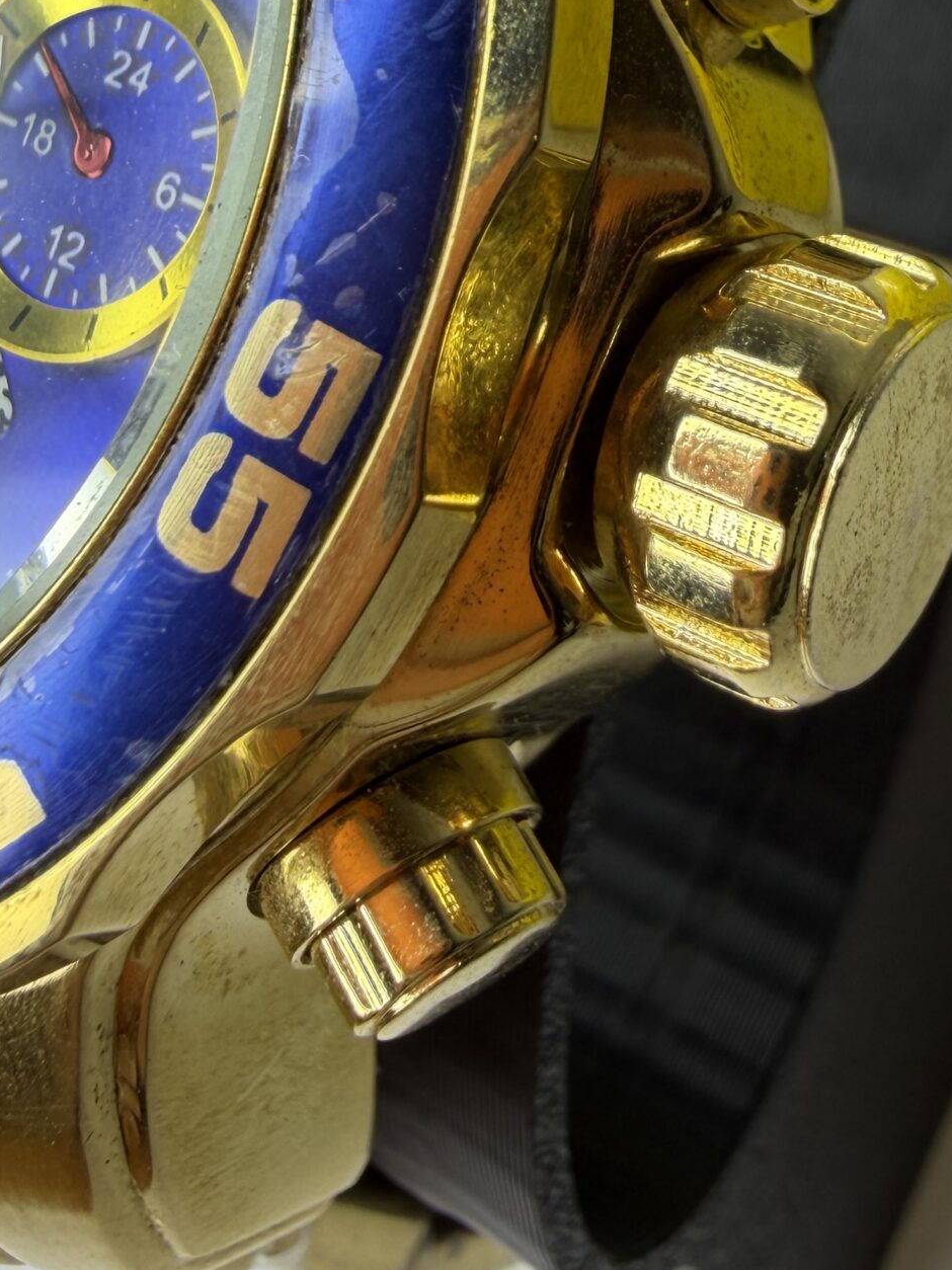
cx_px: 711
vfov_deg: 38.5
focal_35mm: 49
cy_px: 417
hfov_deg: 29.2
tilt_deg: -49.1
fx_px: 1797
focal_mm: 2.22
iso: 40
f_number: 2.2
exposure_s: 1/300
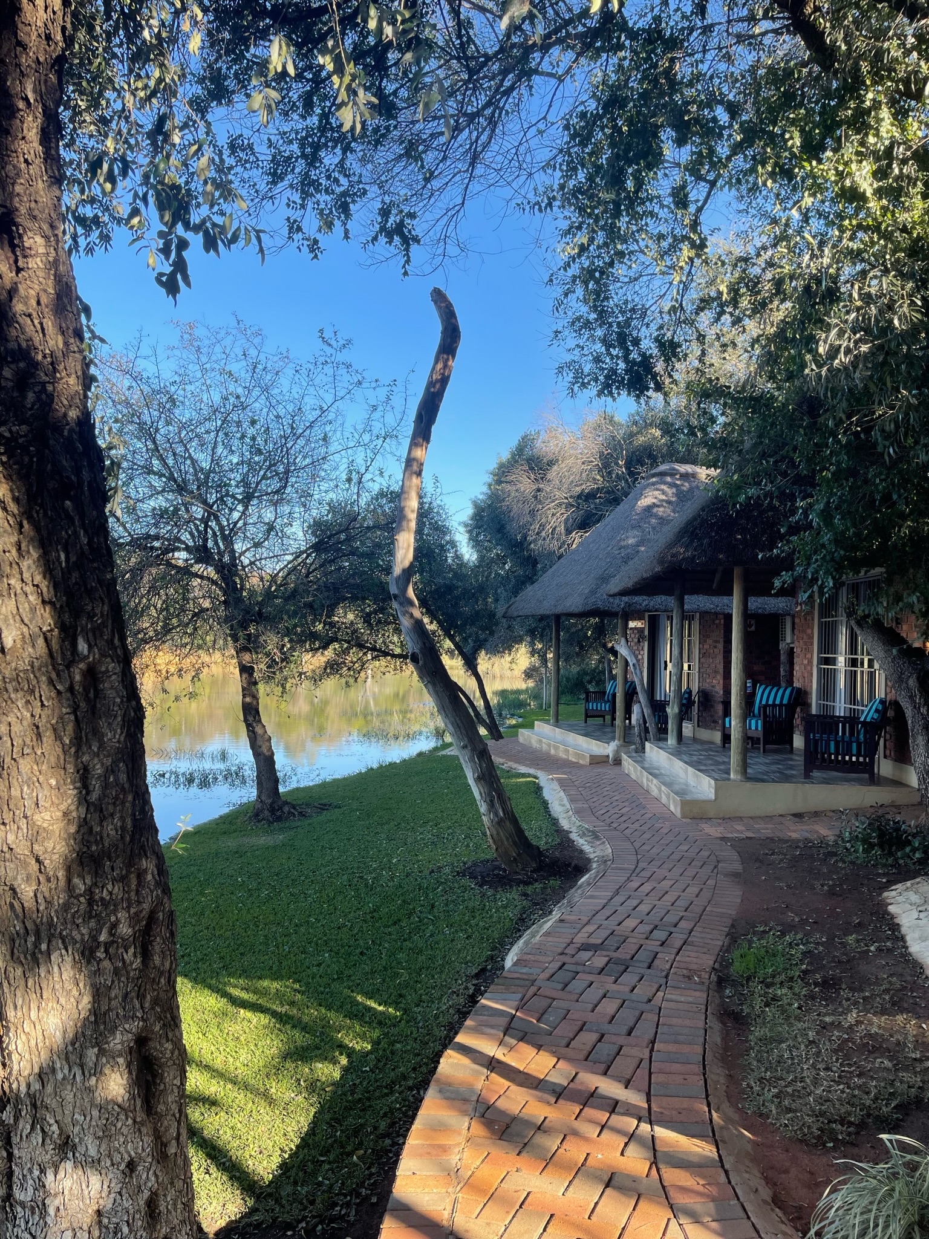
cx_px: 464
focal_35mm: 26
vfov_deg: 67.3
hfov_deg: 53.0
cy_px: 620
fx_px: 931
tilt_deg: +1.8
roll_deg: -1.9
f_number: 1.6
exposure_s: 1/755
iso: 32
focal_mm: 5.1
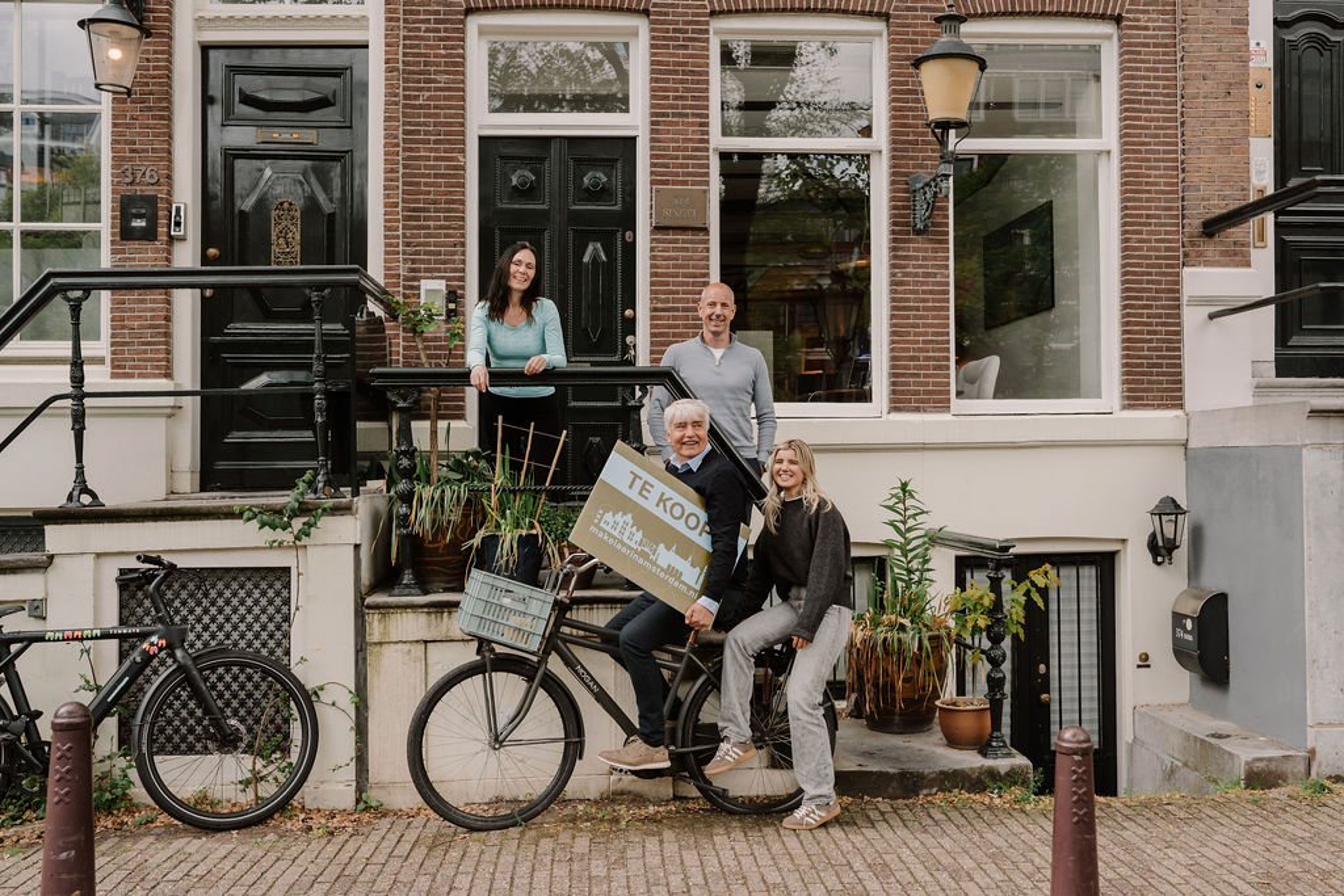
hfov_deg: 52.2
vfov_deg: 36.2
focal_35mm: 37
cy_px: 447
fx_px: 1370
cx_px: 690
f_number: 4.5
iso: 200
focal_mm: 35
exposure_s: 1/320
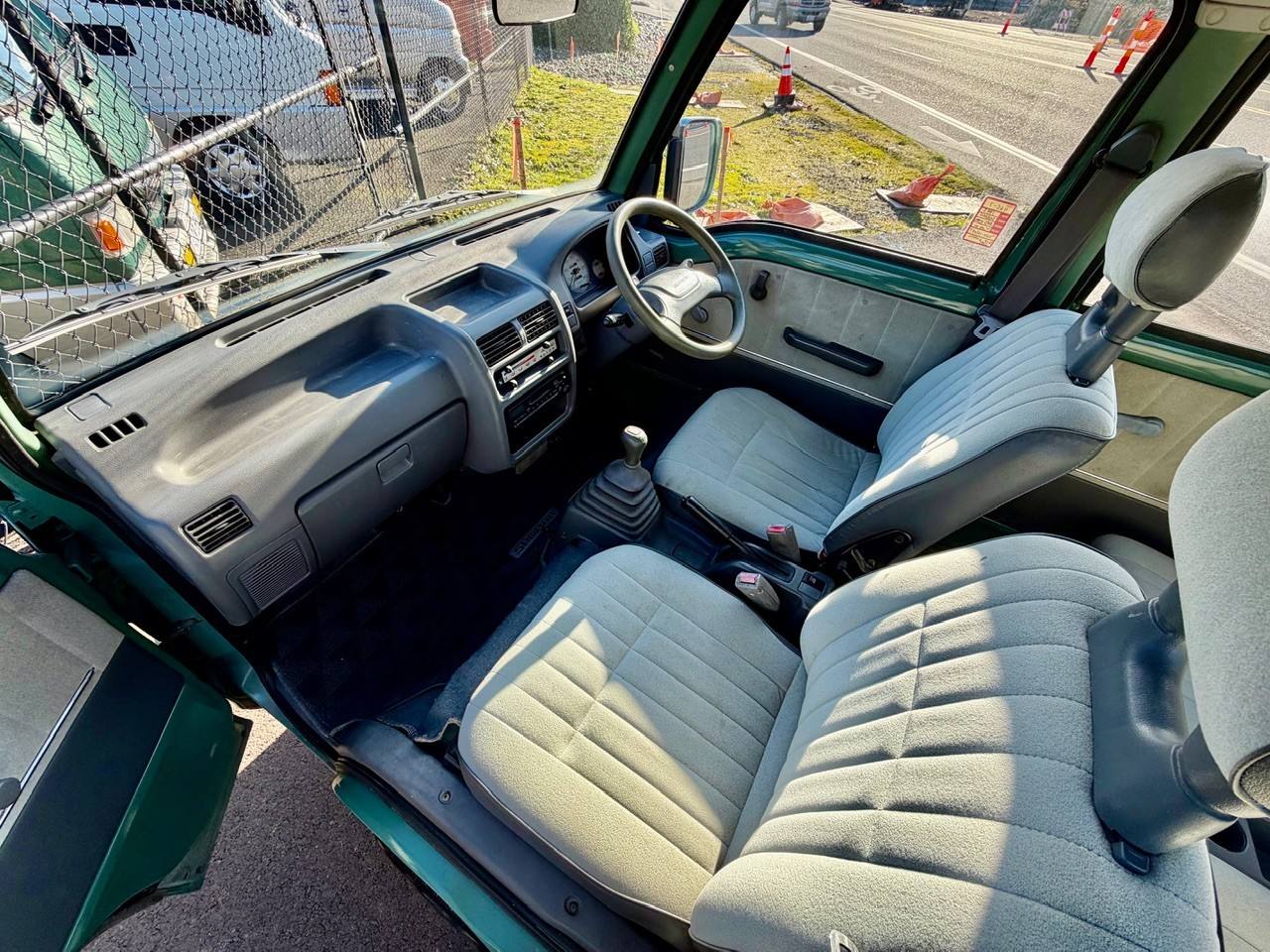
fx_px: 514
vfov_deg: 85.7
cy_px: 476
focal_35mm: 14
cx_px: 635
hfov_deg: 102.1
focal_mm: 2.22
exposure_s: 1/293
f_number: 2.2
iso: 50
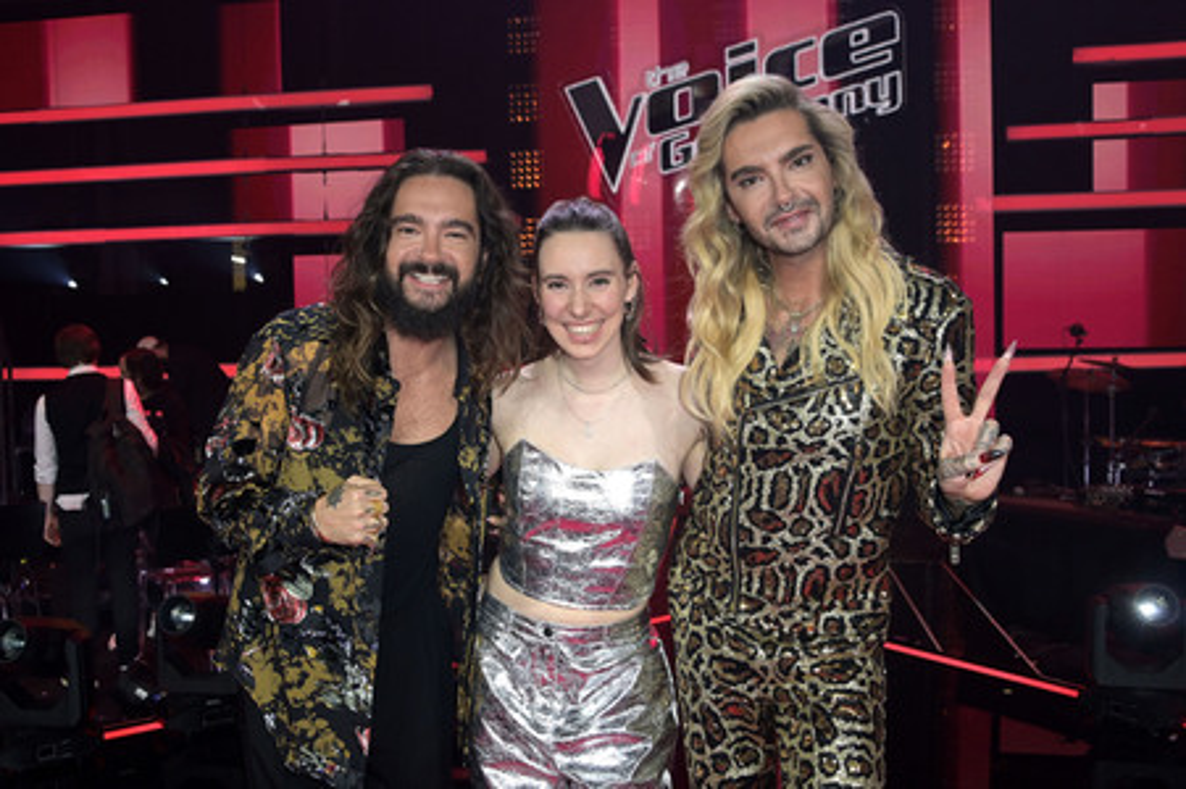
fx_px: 1053
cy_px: 394
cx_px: 593
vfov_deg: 41.1
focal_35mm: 32
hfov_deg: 58.8
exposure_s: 1/200
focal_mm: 32
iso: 2500
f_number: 5
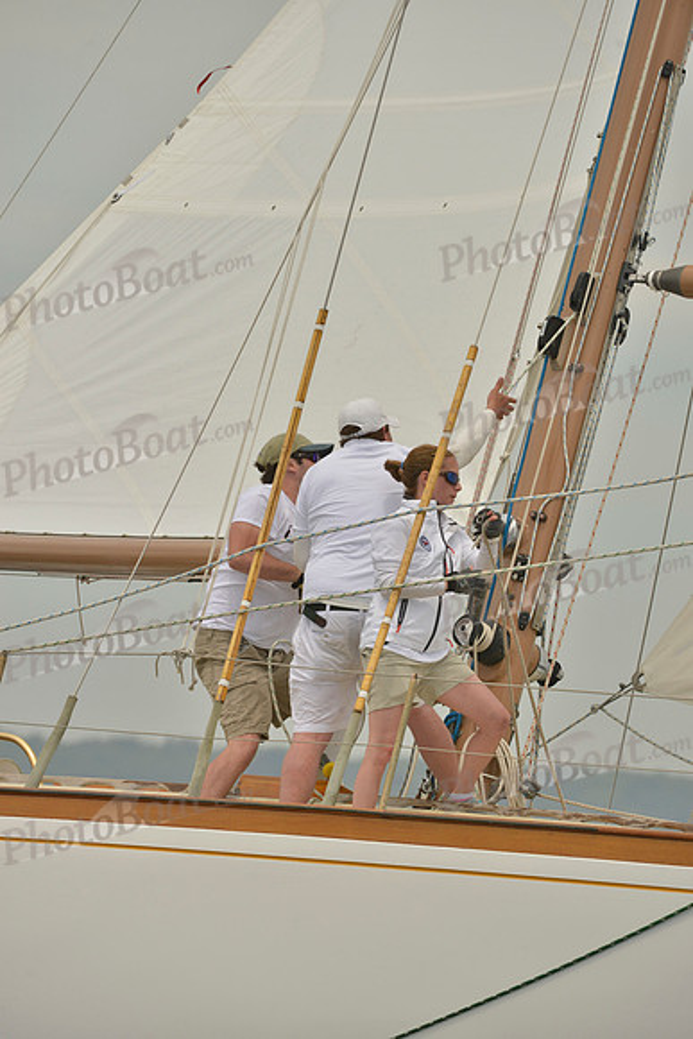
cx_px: 346
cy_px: 520
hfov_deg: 4.2
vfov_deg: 6.2
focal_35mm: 330
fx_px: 9522
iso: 280
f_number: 8
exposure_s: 1/1250
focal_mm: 330
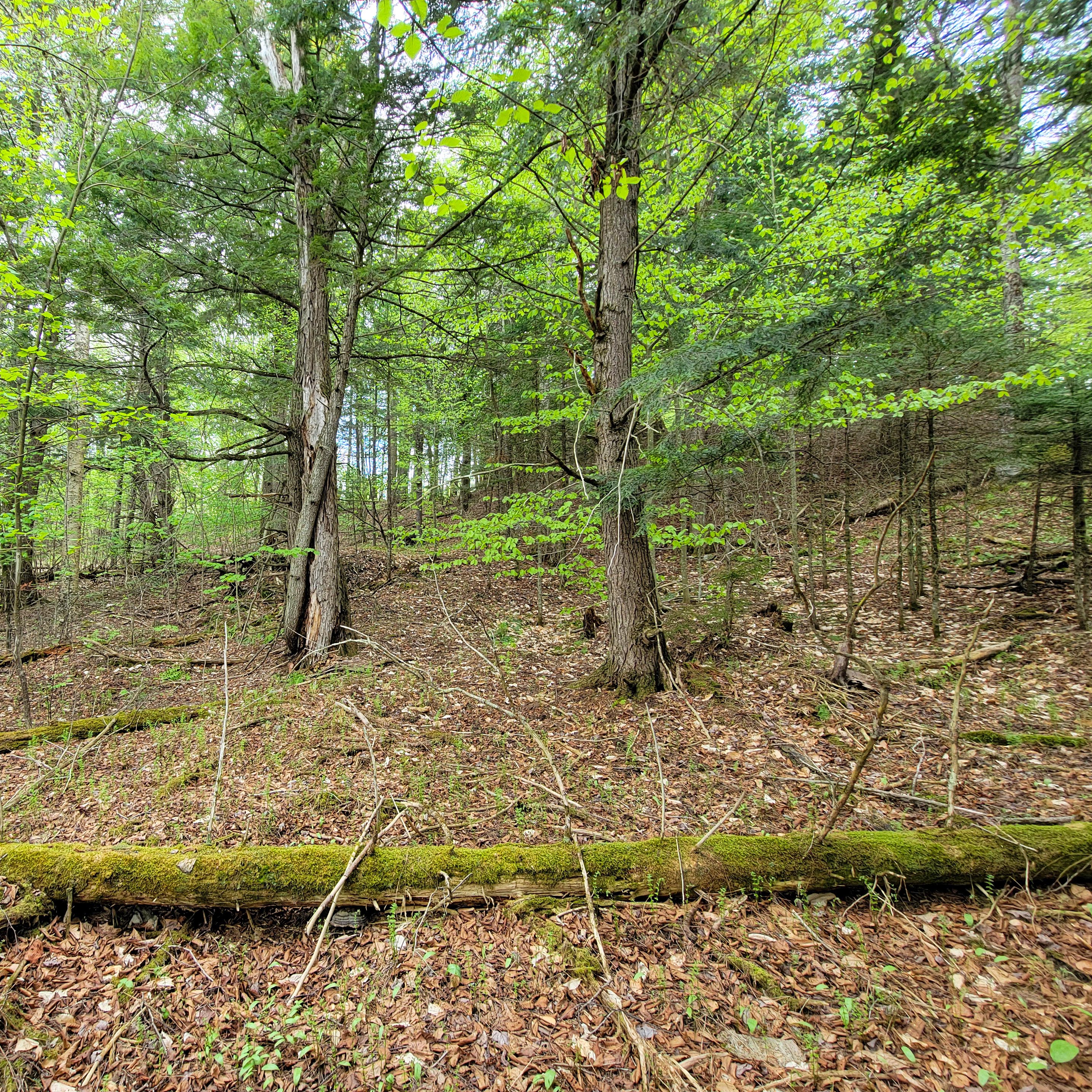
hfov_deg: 83.6
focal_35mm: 16
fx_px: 571
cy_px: 559
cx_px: 341
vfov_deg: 87.4
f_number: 2.2
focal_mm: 2.2
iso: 50
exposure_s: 1/60
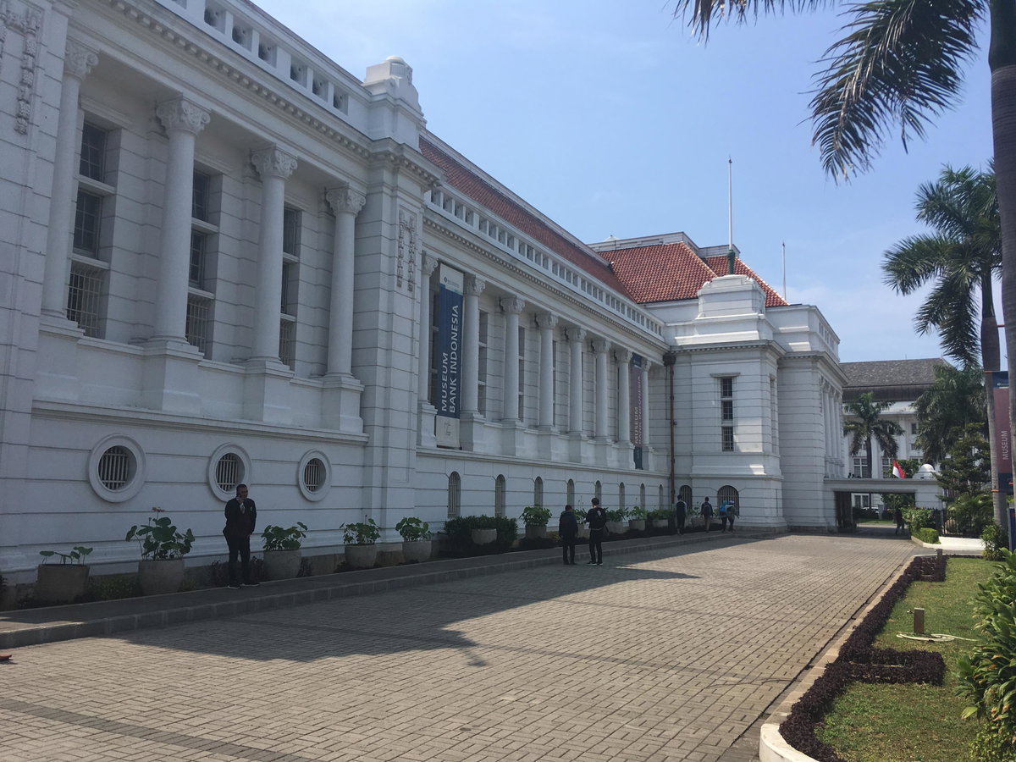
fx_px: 851
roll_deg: -1.2
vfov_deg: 48.2
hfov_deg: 61.7
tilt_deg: +9.2
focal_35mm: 29
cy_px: 381
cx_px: 508
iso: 25
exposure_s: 1/1923
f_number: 2.2
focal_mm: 4.15
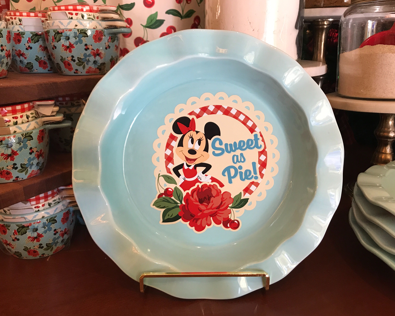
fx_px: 351
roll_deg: +0.6
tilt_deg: -16.9
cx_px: 215
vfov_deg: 48.5
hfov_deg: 58.7
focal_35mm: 30
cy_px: 160
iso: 40
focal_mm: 3.99
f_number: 1.8
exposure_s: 1/24
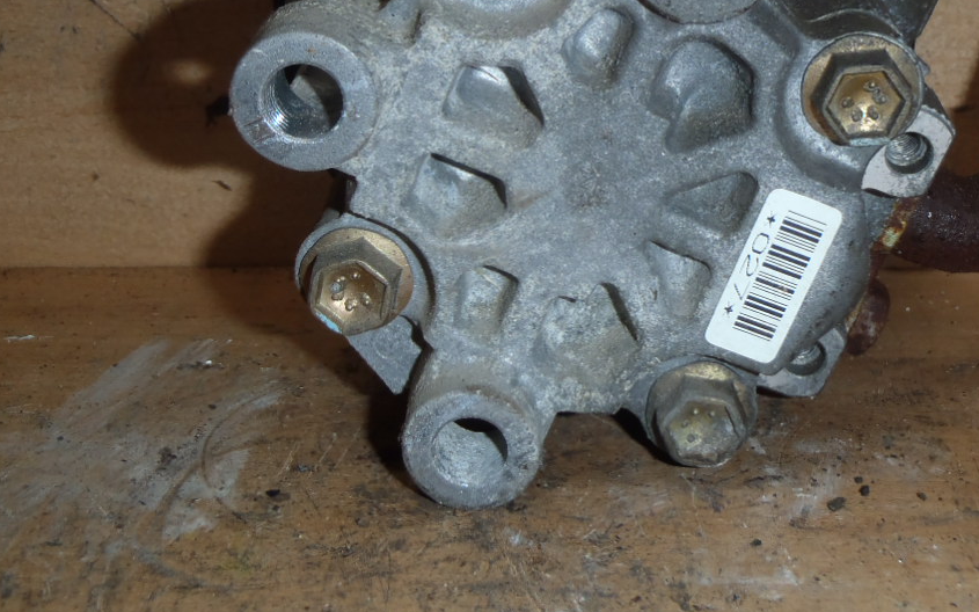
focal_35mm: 61
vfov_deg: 20.9
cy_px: 80
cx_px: 620
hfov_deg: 33.3
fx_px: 1627
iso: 100
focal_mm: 6.83
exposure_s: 1/40
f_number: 4.6
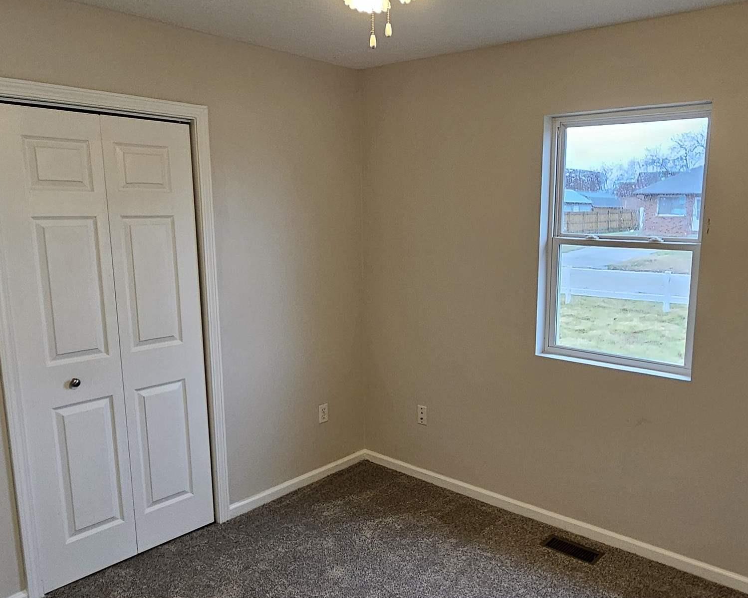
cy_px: 325
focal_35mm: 26
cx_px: 447
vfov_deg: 54.9
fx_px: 576
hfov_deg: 65.4
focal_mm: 2.2
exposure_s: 1/60
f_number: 2.2
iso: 200
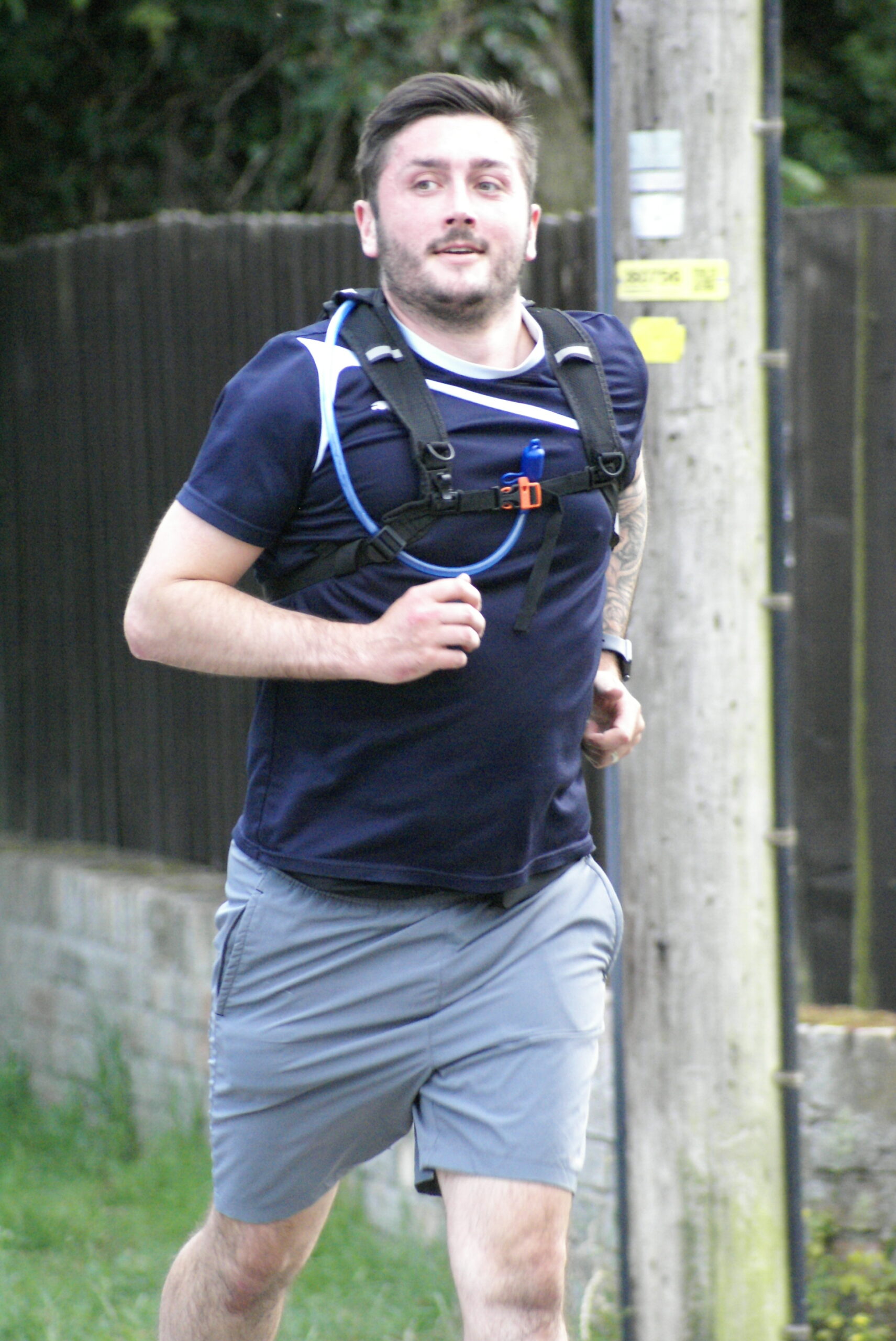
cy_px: 670
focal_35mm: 315
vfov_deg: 6.5
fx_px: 11738
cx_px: 448
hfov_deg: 4.4
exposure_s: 1/200
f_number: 5.6
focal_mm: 210
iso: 1600
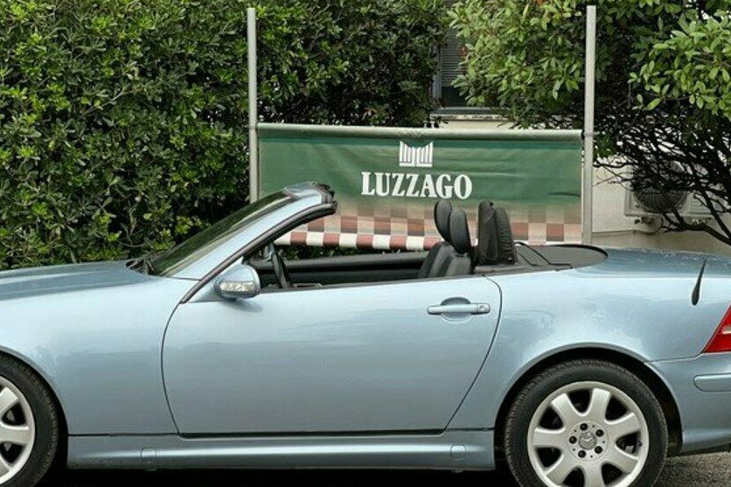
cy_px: 365
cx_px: 289
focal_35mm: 115
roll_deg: -0.9
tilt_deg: -6.2
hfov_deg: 17.8
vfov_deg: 11.9
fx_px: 2335
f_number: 2.8
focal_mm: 9
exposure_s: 1/121
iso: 40
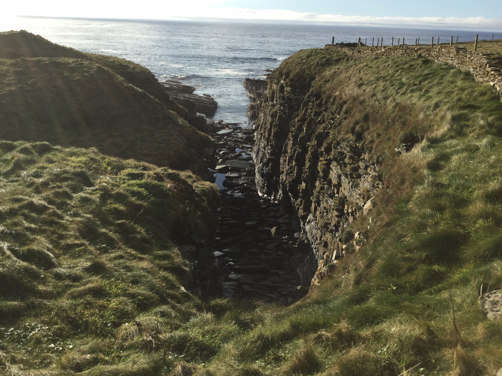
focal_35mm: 32
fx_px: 464
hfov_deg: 56.8
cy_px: 185
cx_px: 250
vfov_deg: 44.2
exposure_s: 1/1235
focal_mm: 3.3
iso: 25
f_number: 2.4
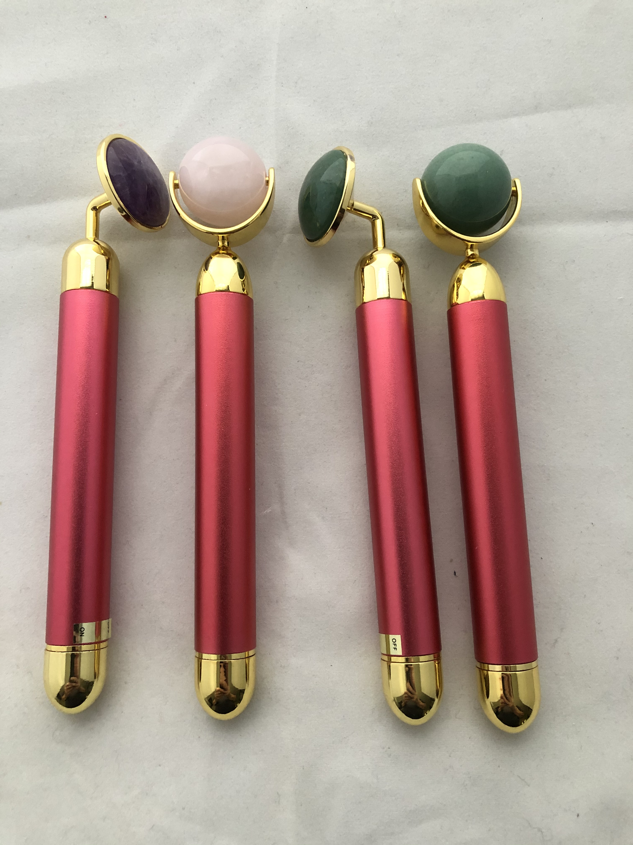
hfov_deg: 49.7
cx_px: 316
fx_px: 683
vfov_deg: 63.4
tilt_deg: -85.2
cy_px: 422
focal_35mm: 28
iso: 80
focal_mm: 3.99
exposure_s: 1/15
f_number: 1.8
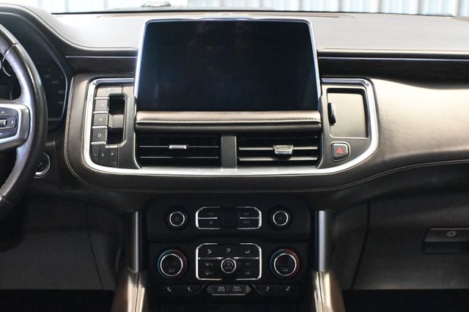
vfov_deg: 25.7
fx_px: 684
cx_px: 234
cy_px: 156
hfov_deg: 37.9
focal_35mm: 52
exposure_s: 1/50
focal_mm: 35
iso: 12800
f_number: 5.3
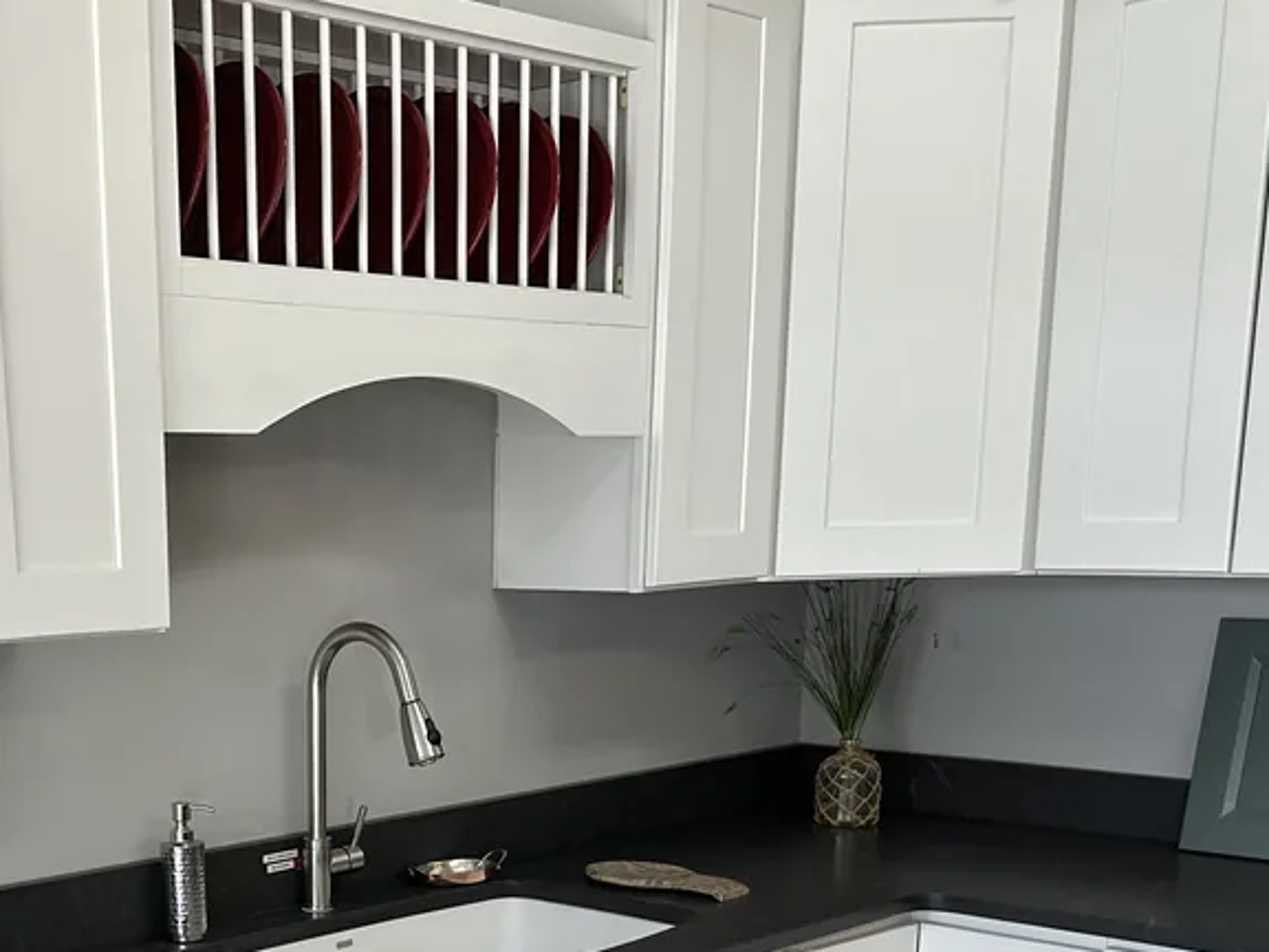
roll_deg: +1.5
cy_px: 943
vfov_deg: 27.5
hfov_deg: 37.1
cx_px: 284
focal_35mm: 50
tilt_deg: -13.1
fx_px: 1833
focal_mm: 6.86
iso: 100
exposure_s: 1/120
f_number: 1.78
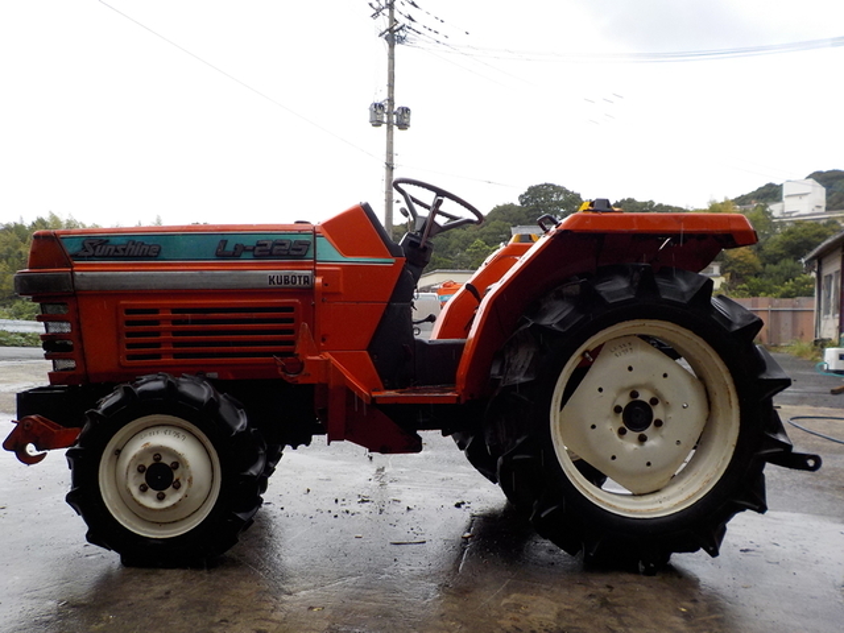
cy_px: 316
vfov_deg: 46.8
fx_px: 731
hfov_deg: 60.0
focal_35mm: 30
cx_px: 422
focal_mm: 4.1
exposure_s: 1/250
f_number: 3.3
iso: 125
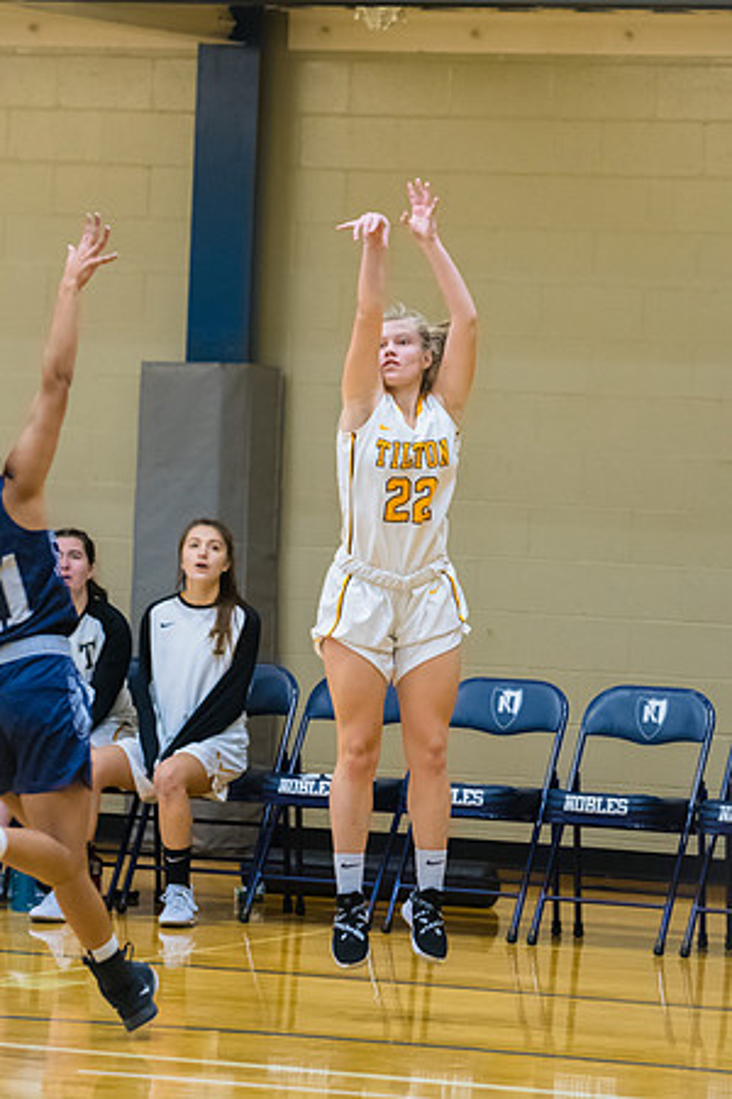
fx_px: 5718
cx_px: 366
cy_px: 550
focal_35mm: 188
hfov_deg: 7.3
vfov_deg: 11.0
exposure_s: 1/400
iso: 3200
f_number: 2.8
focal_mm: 125
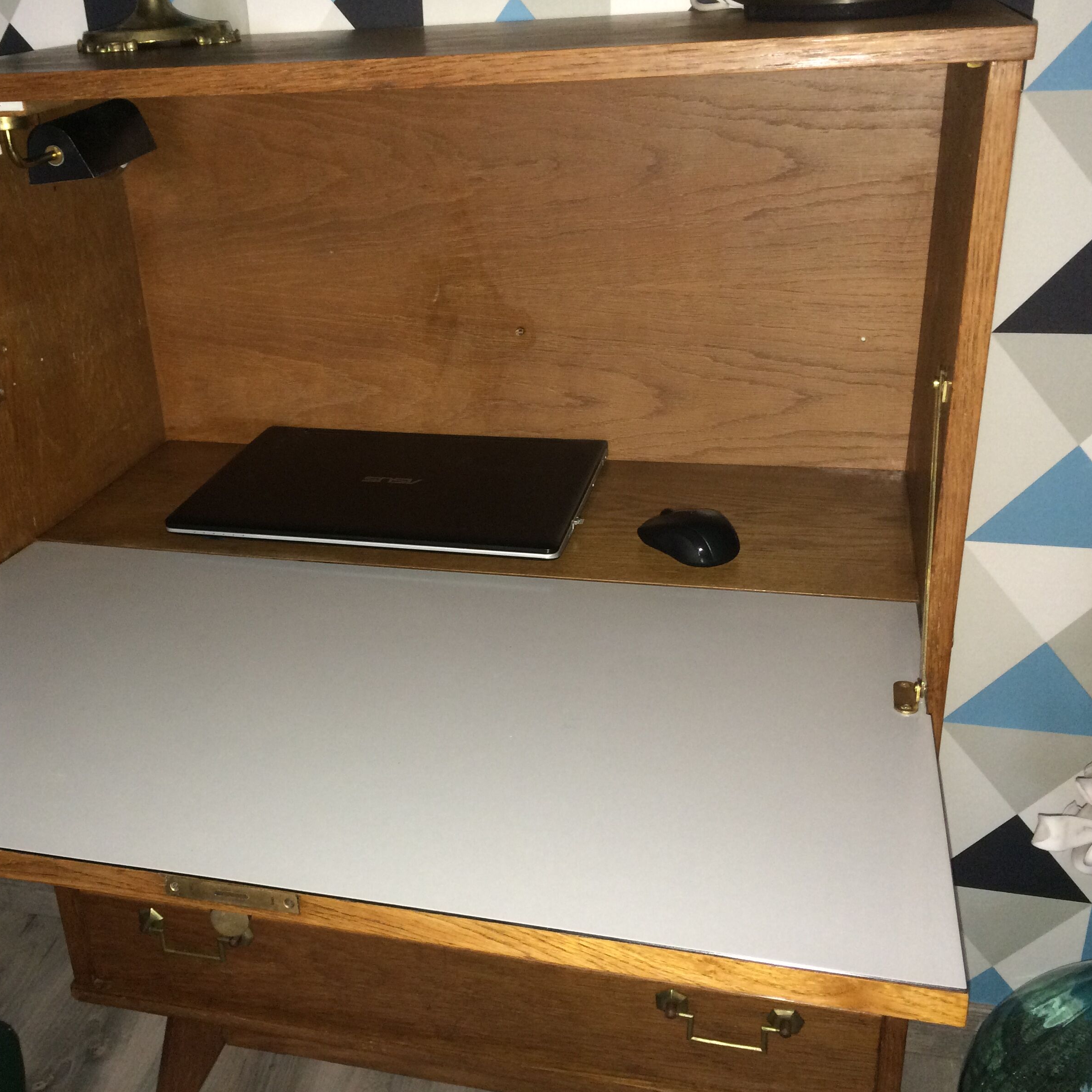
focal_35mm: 35
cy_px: 551
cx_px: 426
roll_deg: +2.6
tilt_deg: -25.4
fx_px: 1249
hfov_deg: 46.9
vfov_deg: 47.2
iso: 200
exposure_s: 1/17
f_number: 2.2
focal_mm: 4.15
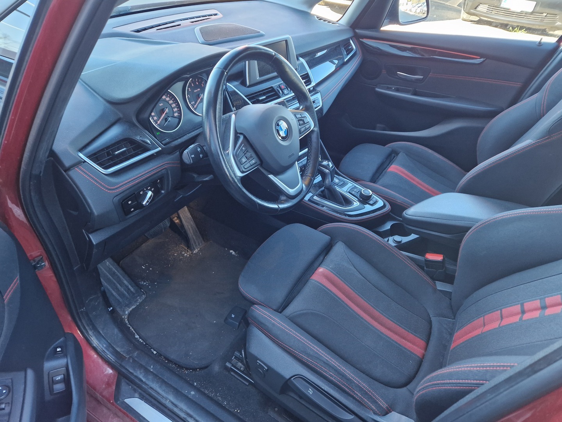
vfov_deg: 58.9
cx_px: 281
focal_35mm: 23
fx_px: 373
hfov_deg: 73.9
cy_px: 211
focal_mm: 5.4
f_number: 1.8
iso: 250
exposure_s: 1/100
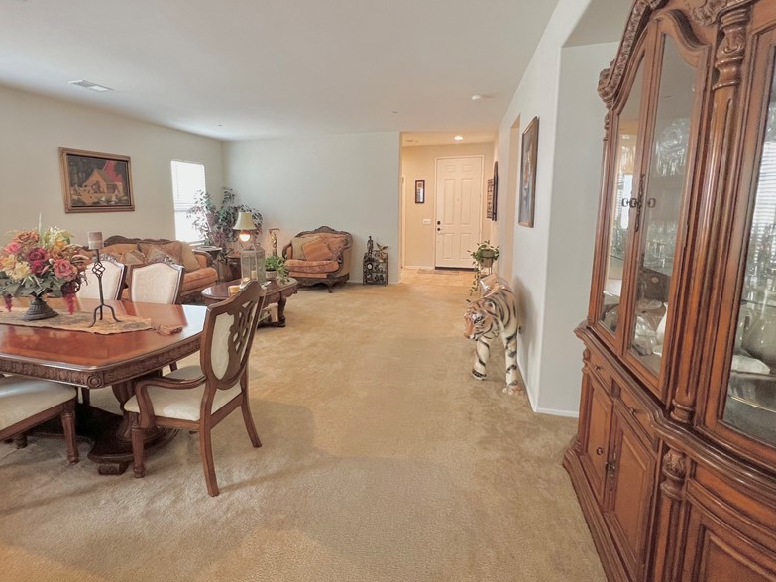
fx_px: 381
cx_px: 335
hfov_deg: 90.5
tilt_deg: -8.5
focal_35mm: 17
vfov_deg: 74.5
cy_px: 261
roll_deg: +0.4
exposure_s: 1/60
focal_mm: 1.57
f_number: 1.8
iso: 250
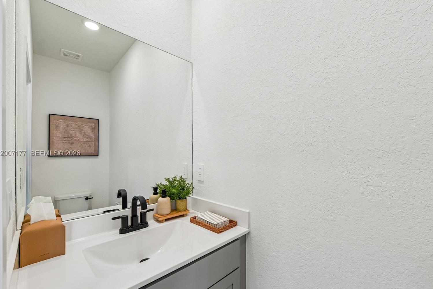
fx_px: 180
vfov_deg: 77.2
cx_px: 222
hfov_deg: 100.4
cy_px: 154
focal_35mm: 15
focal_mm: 14
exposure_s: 1/13
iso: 200
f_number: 9
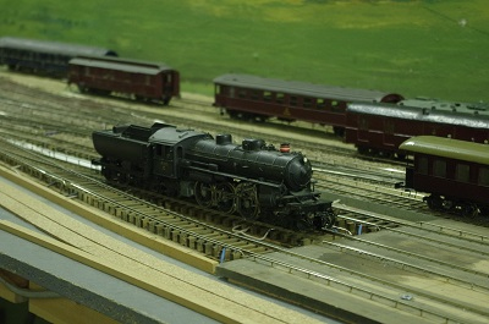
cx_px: 244
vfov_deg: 16.6
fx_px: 1112
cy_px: 162
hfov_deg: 24.8
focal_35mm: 82
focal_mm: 55
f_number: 5.6
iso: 3200
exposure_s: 1/15
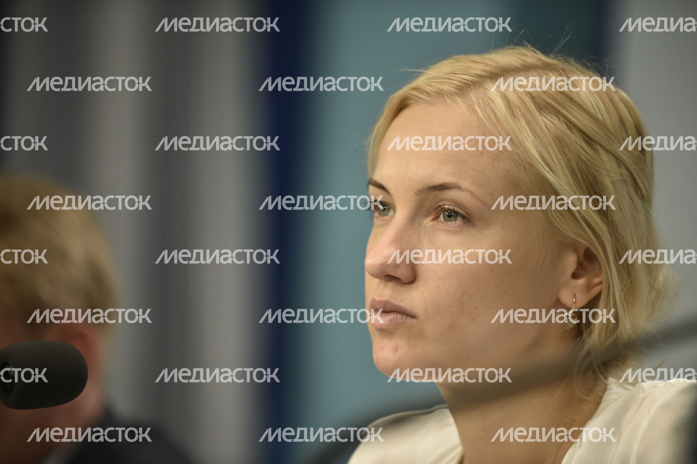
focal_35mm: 200
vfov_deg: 6.9
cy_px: 232
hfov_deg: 10.3
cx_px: 348
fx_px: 3870
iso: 1600
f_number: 4
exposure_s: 1/250
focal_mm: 200
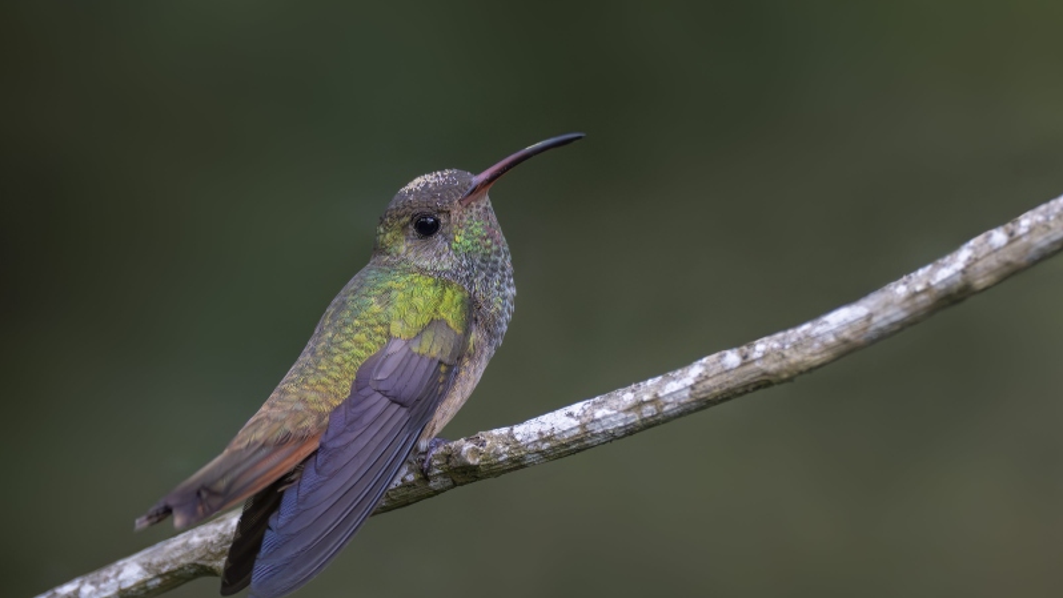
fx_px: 26638
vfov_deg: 1.3
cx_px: 532
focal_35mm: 945
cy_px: 354
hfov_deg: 2.3
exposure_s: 1/320
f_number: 4
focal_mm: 600
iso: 4000
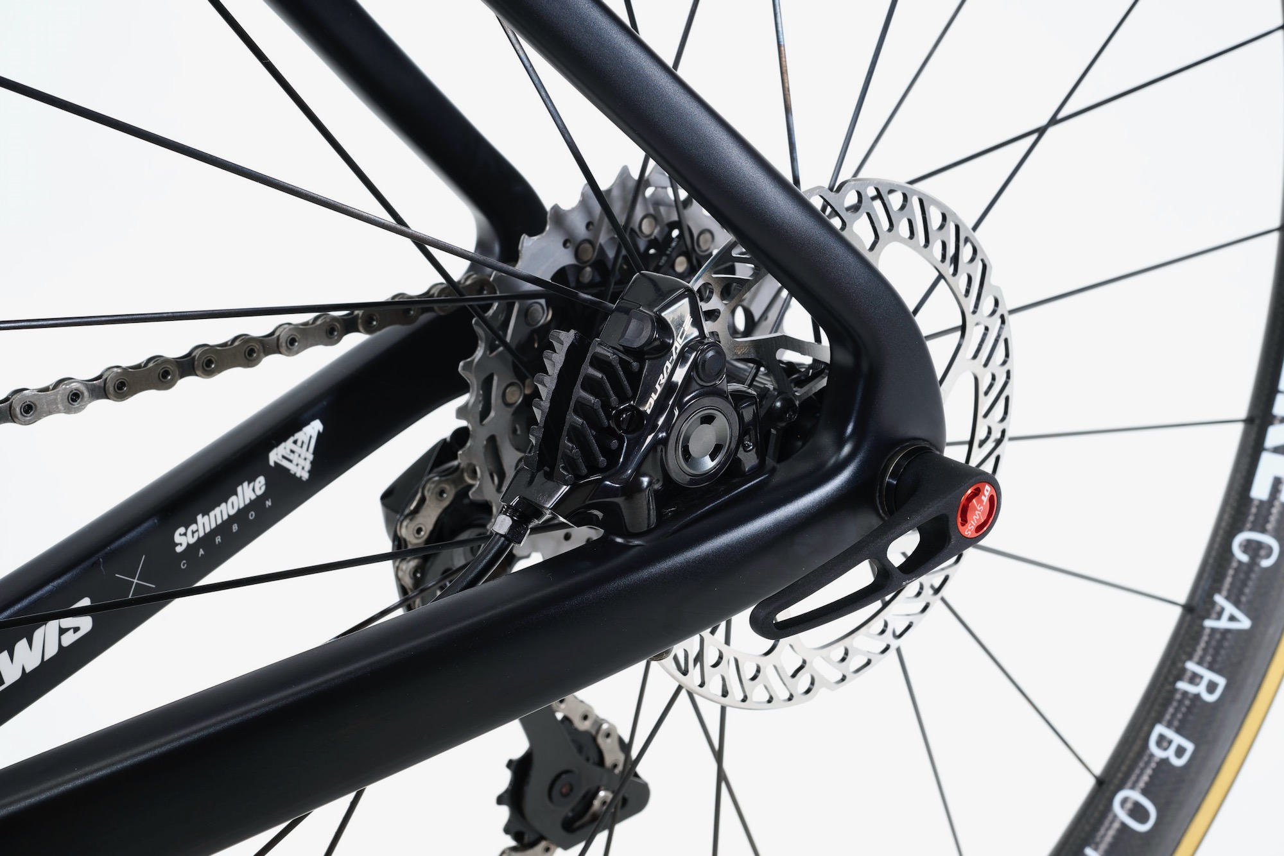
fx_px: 2140
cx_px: 642
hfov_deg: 33.4
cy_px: 428
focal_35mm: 60
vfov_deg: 22.6
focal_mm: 60
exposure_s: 1/160
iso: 32
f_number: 16
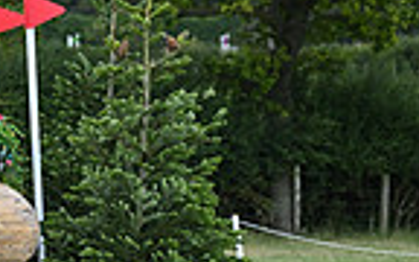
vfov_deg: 2.7
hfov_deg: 4.2
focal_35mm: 494
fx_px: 5641
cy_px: 121
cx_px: -410
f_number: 5
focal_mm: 120
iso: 640
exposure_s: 1/800
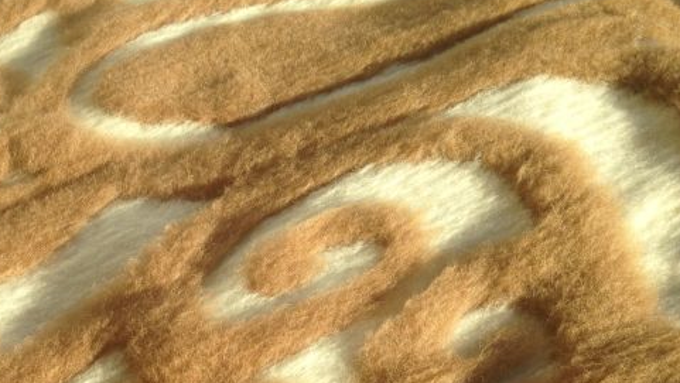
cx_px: 186
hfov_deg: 38.3
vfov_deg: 22.3
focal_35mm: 53
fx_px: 956
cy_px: 312
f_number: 2.4
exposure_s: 1/661
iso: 50
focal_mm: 4.13
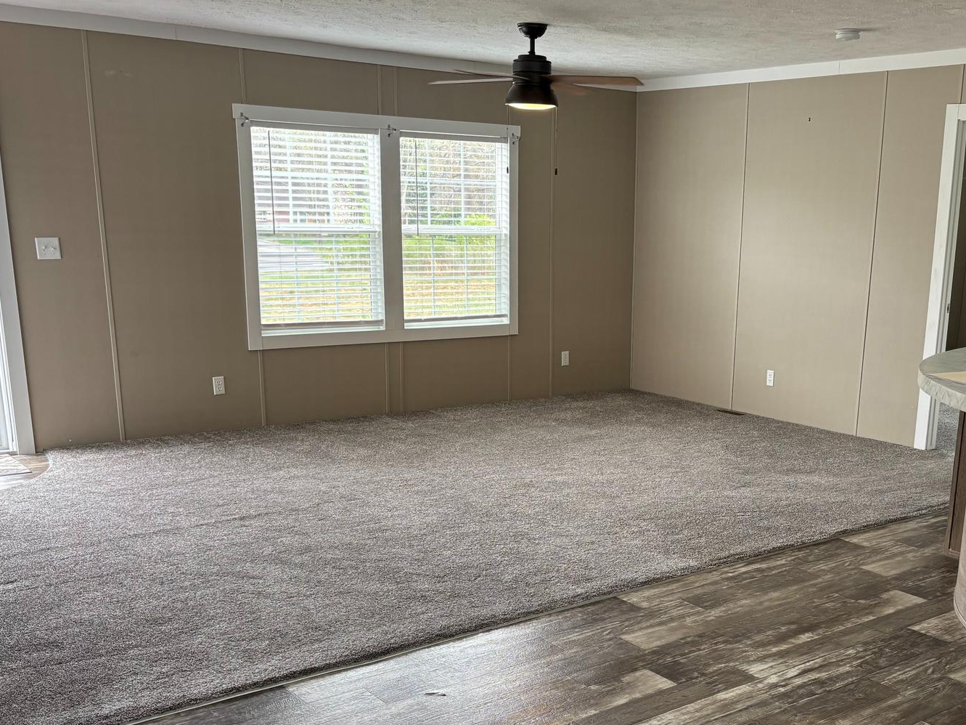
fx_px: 1116
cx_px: 647
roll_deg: -1.5
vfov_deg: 35.5
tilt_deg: -14.2
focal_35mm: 40
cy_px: 503
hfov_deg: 46.1
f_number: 1.6
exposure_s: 1/60
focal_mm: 5.96
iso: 125
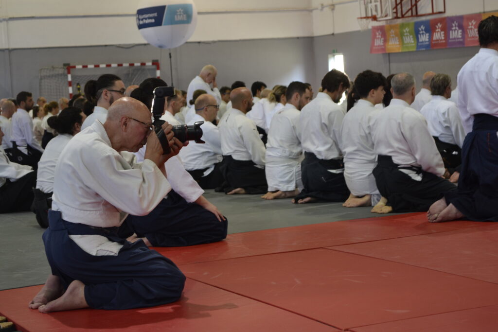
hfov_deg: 24.6
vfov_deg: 16.6
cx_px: 249
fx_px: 1141
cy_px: 166
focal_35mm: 82
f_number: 5.6
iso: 400
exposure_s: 1/25
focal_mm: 55
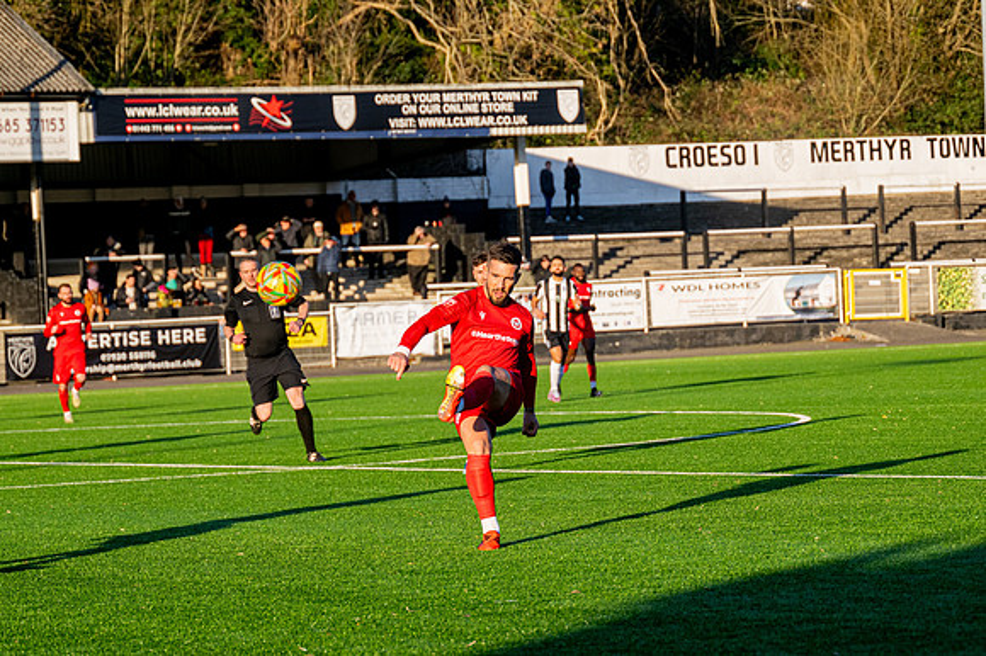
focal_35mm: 147
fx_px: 4024
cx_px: 493
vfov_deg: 9.3
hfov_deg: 14.0
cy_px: 328
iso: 400
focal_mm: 98
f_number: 4
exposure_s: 1/2000
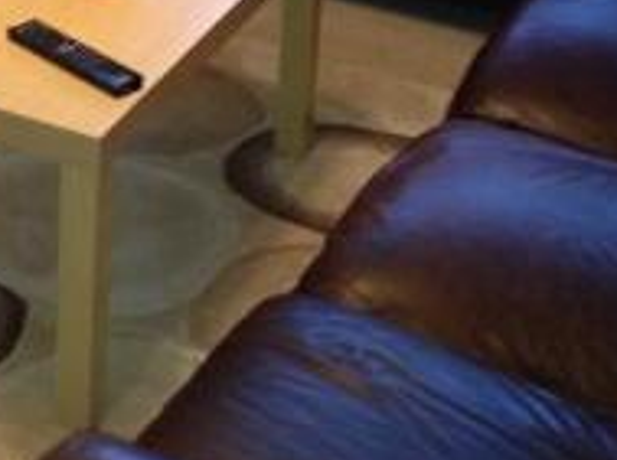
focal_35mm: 102
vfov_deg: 13.6
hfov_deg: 18.5
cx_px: -87
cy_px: -220
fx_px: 1815
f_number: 2.4
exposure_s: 1/16
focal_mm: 4.13
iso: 320
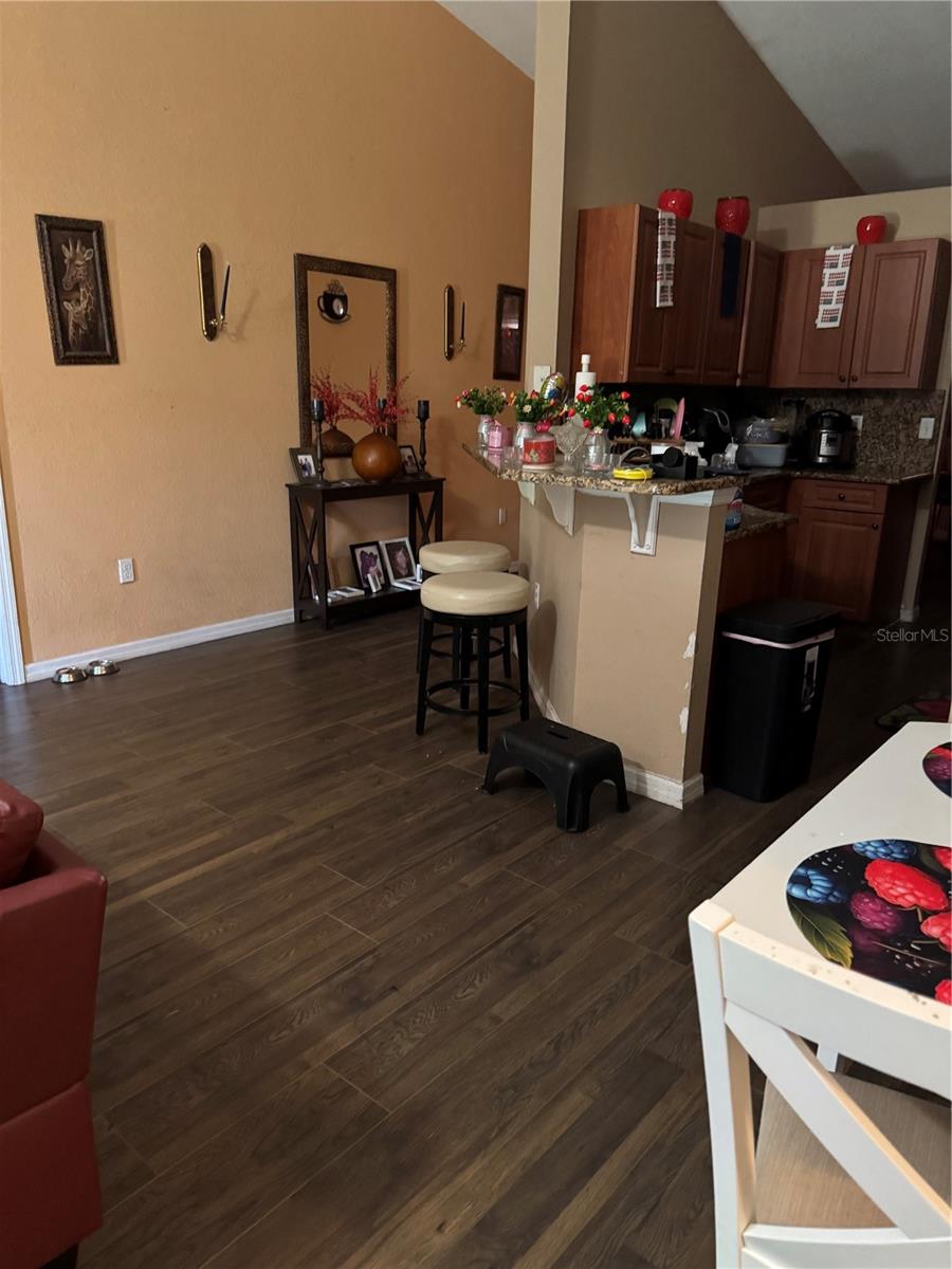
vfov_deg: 71.6
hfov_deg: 56.8
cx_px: 476
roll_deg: -1.0
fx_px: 880
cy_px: 634
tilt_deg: -15.9
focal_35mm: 24
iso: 1000
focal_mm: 6.76
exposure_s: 1/30
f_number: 1.78
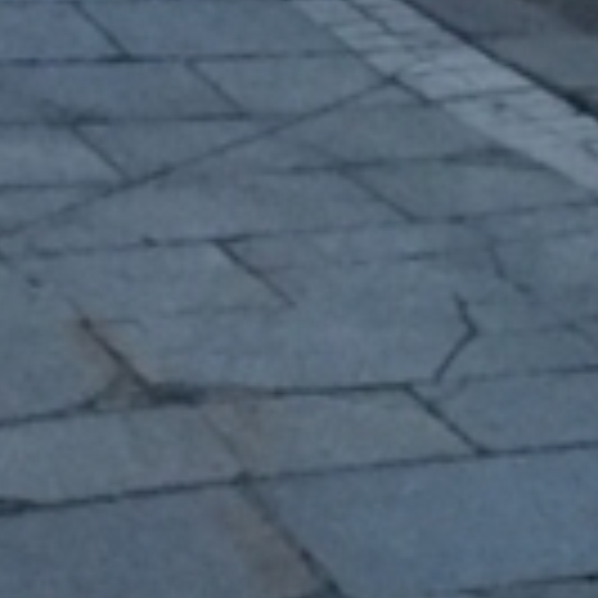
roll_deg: -0.8
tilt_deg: +2.0
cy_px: -1084
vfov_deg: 7.8
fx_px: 3870
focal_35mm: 198
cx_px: 1259
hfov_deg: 8.3
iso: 250
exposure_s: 1/30
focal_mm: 4.15
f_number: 2.2
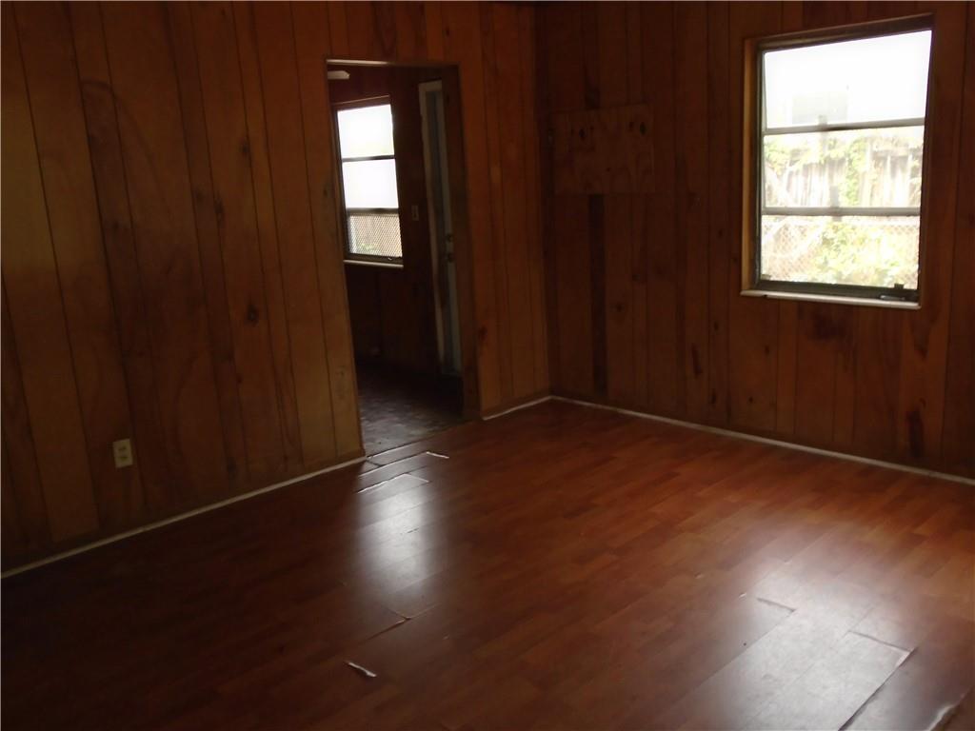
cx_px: 488
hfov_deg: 58.4
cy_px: 366
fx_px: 873
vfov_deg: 45.4
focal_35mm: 31
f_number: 3.5
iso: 200
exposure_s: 1/60
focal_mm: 5.5
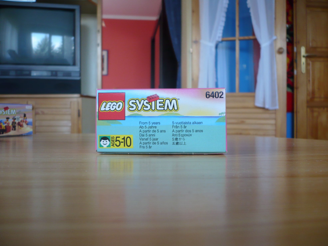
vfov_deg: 40.7
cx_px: 164
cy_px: 123
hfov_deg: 52.6
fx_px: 332
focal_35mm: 35
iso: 100
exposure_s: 1/30
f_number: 2.8
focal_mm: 5.8
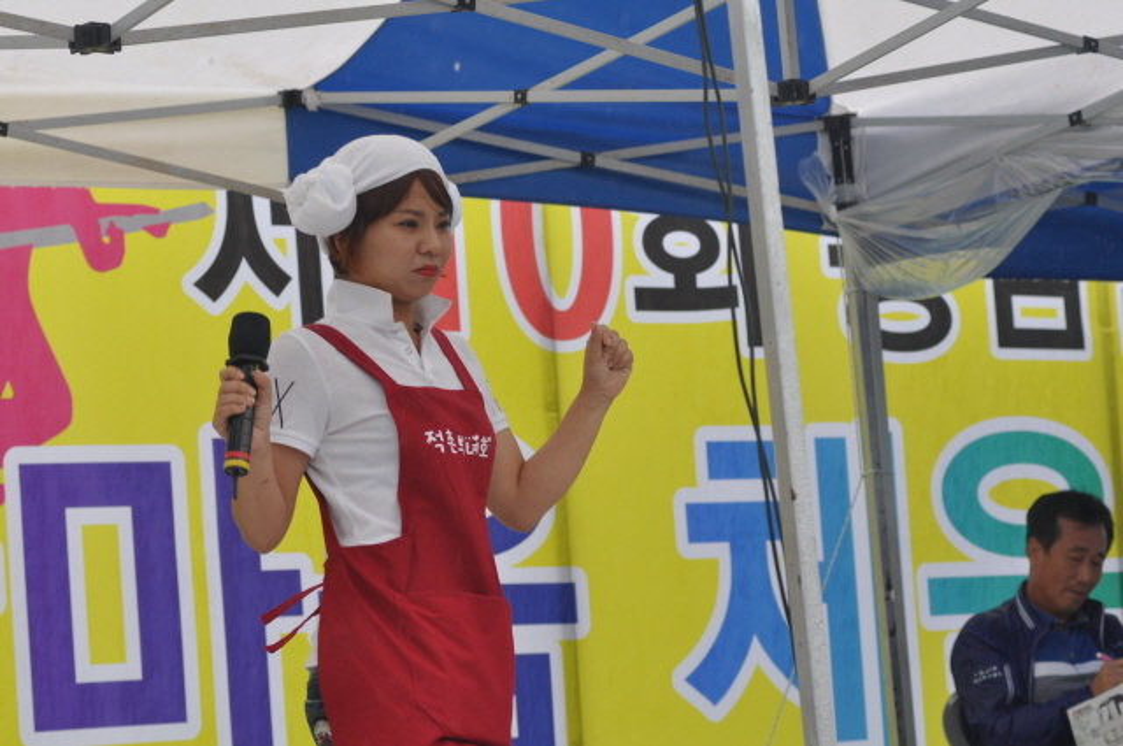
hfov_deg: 11.8
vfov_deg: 7.9
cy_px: 373
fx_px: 5421
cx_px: 562
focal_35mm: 174
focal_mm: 116
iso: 400
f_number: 5
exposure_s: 1/400
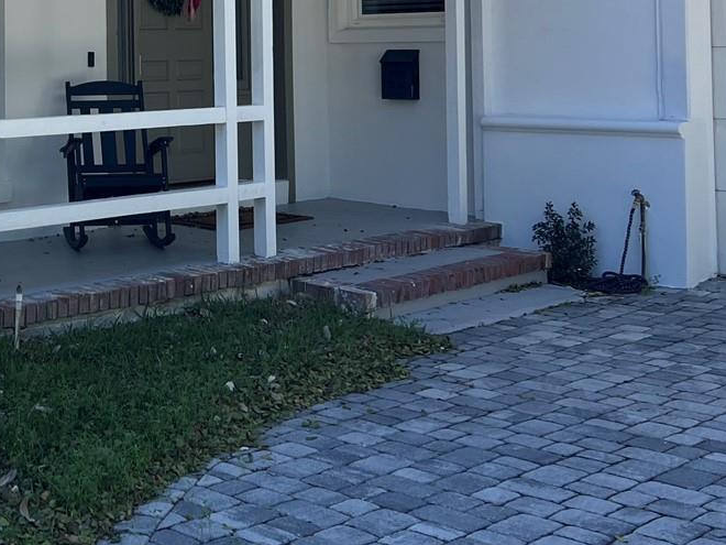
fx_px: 1321
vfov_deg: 22.6
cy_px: 26
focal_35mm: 63
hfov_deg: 29.0
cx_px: 25
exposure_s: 1/1183
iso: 50
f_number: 1.5
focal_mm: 5.7
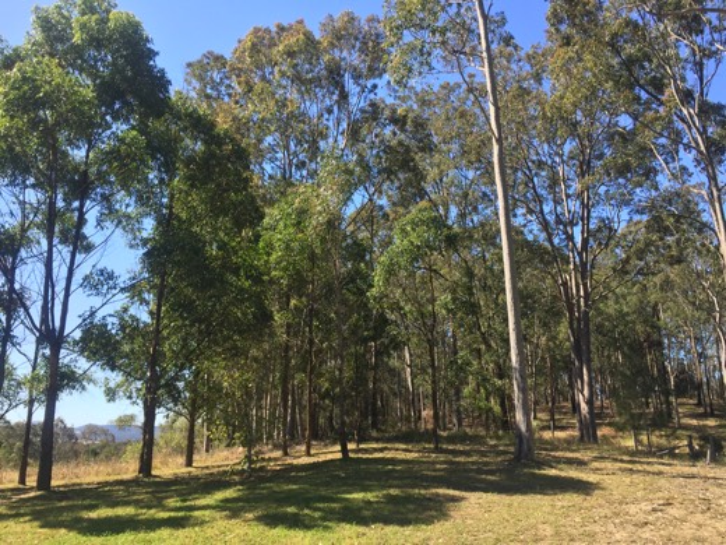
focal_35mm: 29
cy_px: 272
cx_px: 363
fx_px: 608
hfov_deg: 61.7
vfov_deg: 48.2
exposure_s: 1/694
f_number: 2.2
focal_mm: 4.15
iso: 32
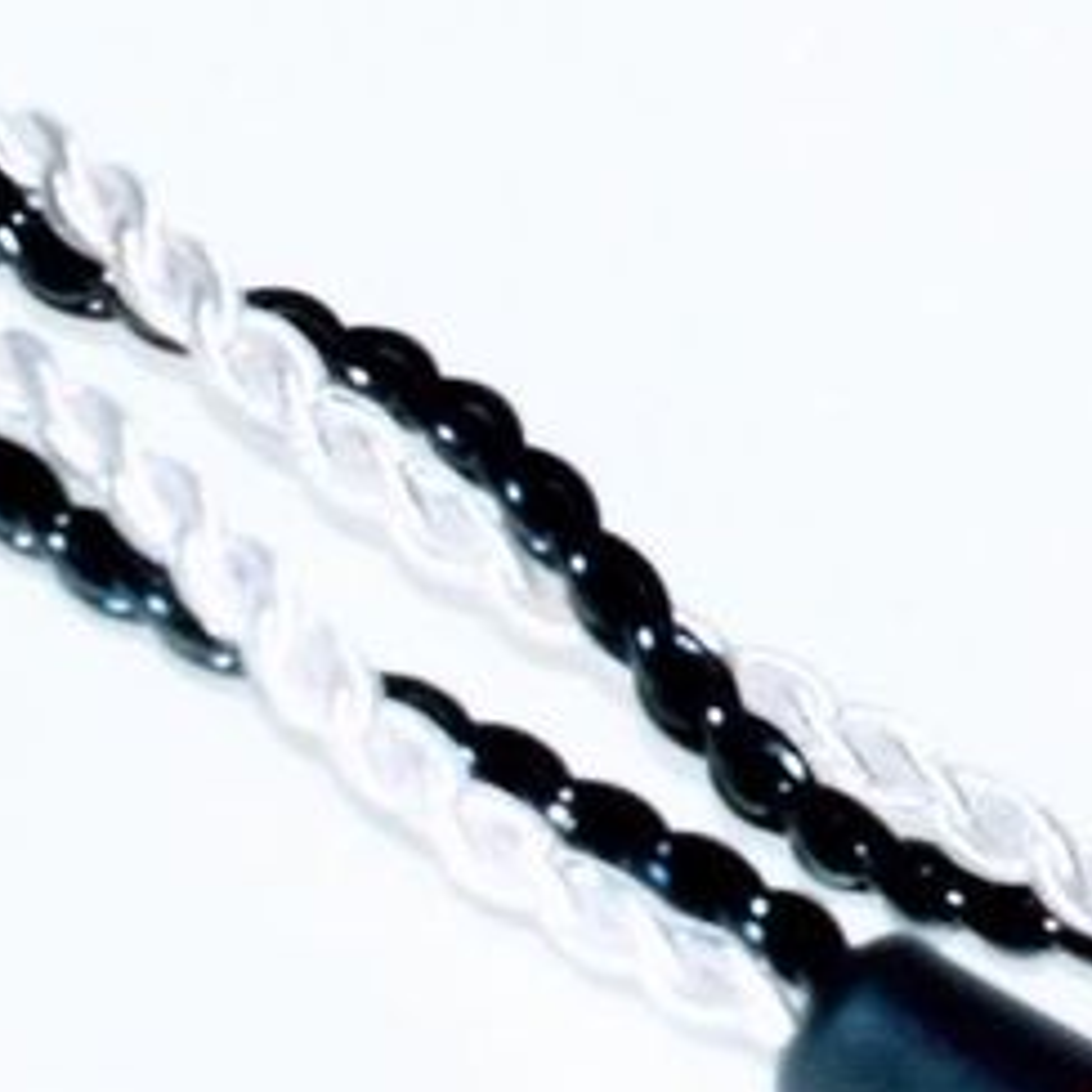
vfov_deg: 4.4
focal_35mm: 401
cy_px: 456
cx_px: 2676
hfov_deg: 4.3
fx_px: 14312
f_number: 16
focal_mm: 40
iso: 250
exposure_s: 1/200
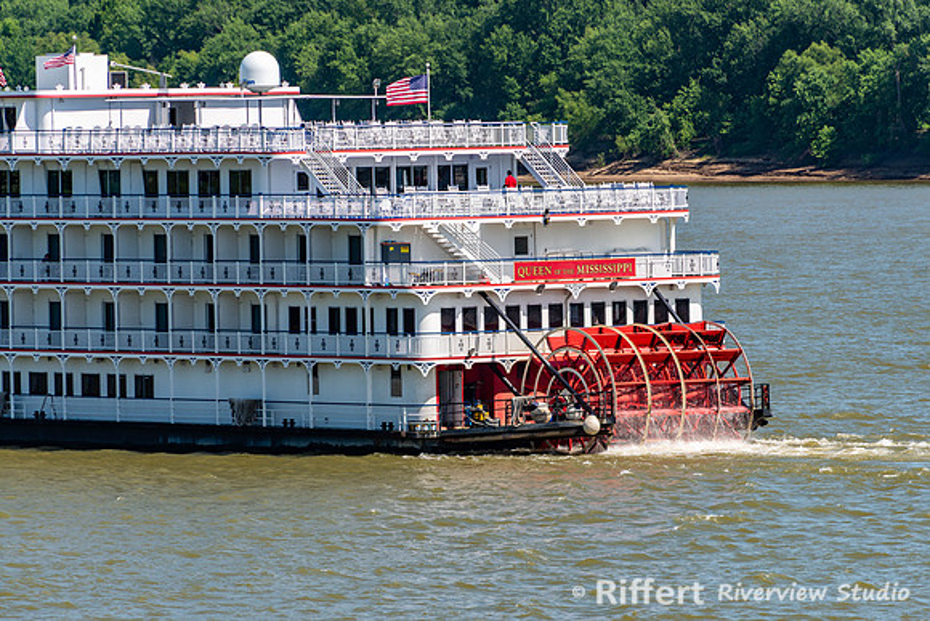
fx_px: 8588
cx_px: 504
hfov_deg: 6.2
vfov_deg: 4.1
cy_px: 334
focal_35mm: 332
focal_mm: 300
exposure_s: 1/250
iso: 100
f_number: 8
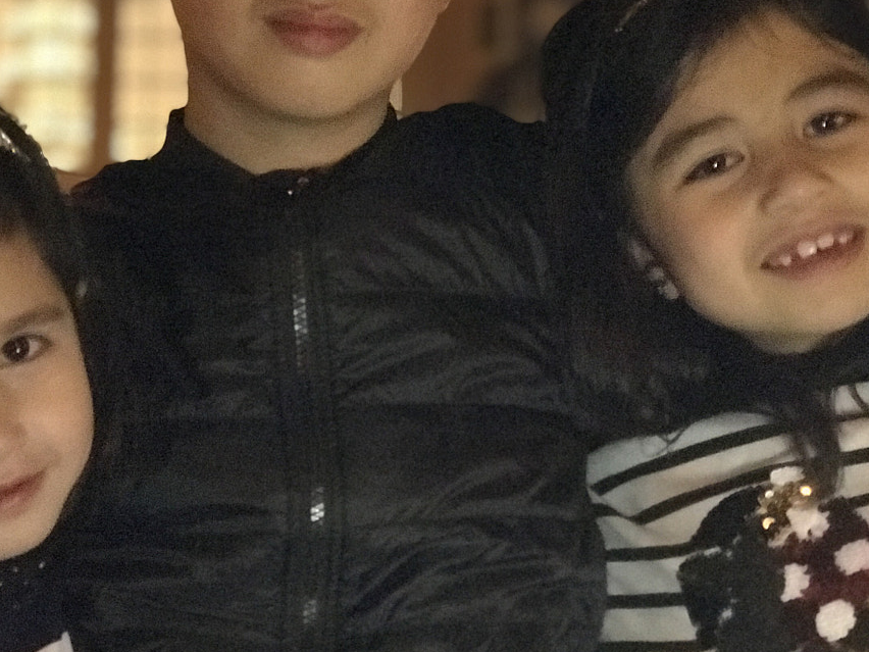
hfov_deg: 18.3
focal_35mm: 107
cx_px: 308
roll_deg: -1.7
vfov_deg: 13.8
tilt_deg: +12.0
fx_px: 2686
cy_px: 151
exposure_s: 1/50
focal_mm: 6.6
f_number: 2.8
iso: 1250
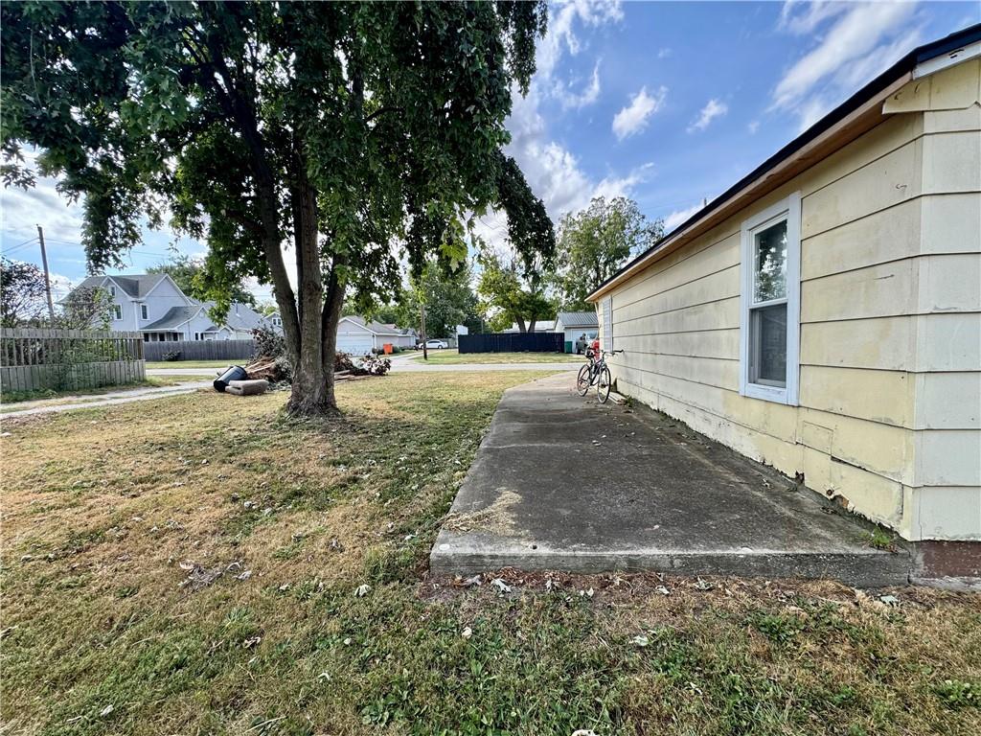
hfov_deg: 102.1
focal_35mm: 14
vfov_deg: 85.7
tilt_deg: -3.8
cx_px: 490
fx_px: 397
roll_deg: +1.5
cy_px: 368
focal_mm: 2.22
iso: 40
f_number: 2.2
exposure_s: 1/462
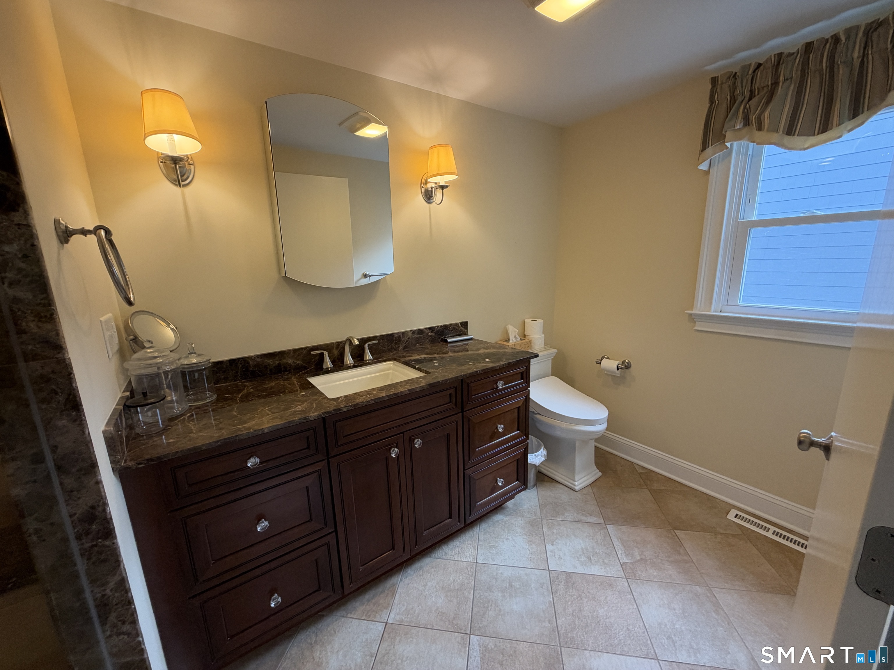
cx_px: 447
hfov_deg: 102.1
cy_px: 335
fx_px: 362
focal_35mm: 14
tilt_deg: -11.4
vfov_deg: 85.7
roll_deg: +1.8
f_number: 2.2
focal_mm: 2.22
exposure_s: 1/60
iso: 200
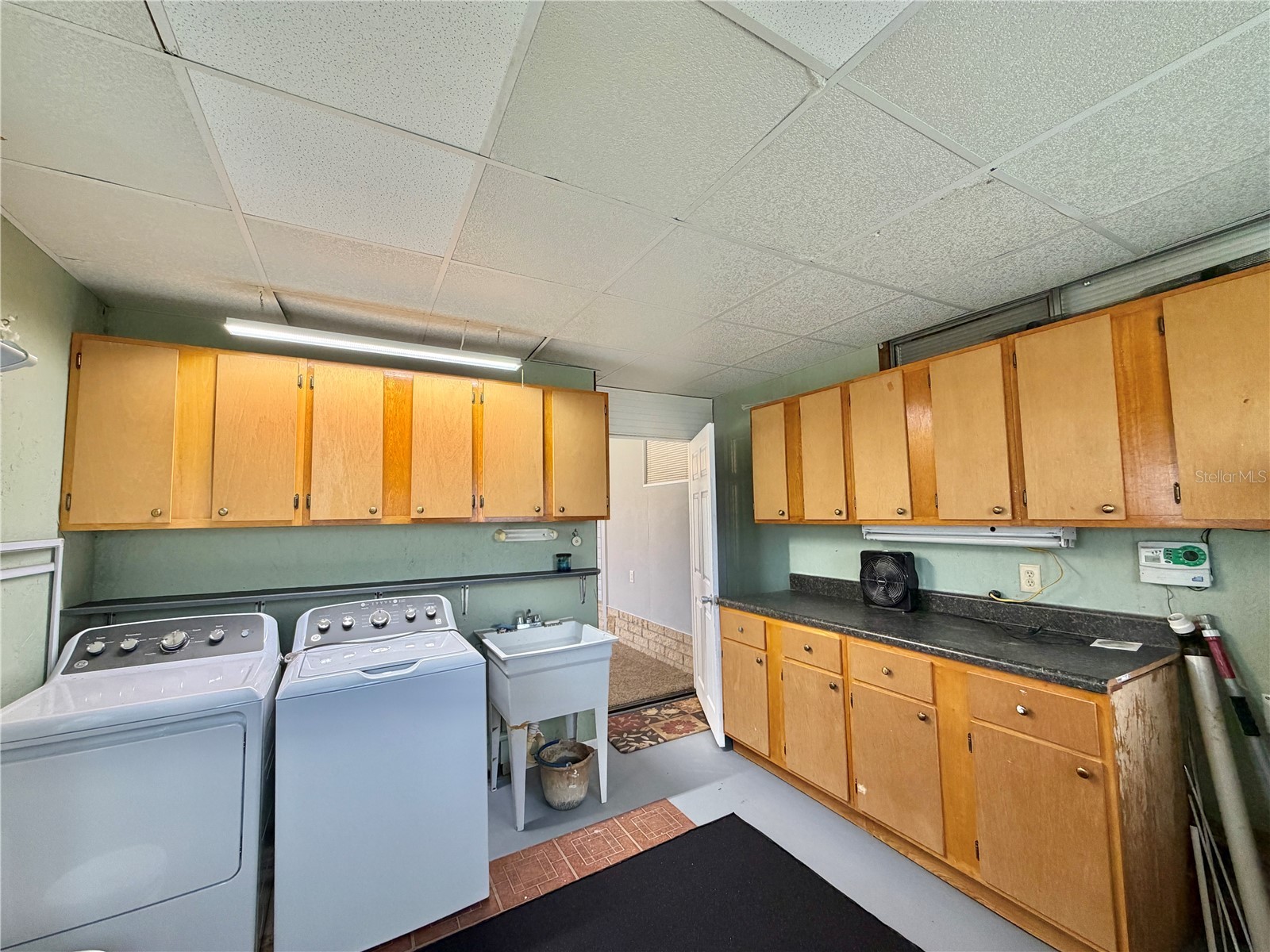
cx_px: 635
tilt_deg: +4.8
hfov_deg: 102.1
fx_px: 514
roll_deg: +1.0
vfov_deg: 85.7
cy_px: 476
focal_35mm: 14
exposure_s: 1/120
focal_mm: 2.22
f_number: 2.2
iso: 250
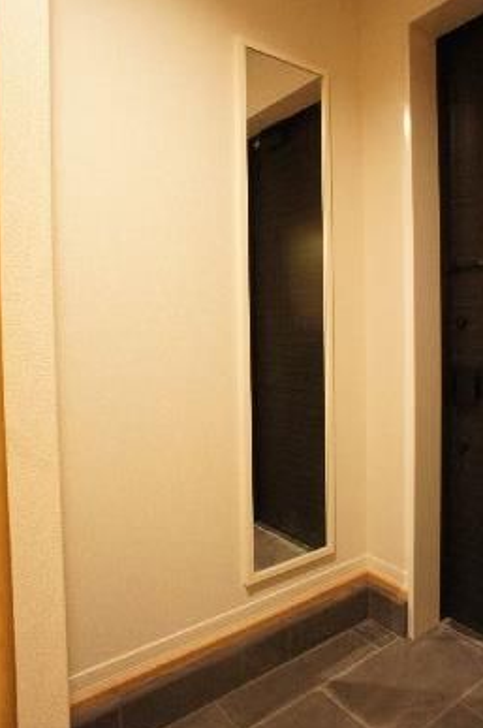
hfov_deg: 42.2
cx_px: 257
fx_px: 626
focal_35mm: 31
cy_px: 335
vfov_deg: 60.3
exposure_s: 1/25
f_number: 2.8
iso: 1600
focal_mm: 16
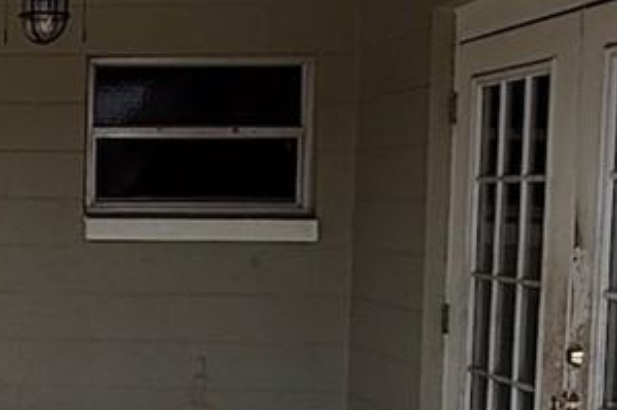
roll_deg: -0.6
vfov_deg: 17.4
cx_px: -190
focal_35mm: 78
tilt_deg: -2.0
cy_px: 276
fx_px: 1336
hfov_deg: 23.0
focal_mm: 2.22
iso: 50
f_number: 2.2
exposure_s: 1/841
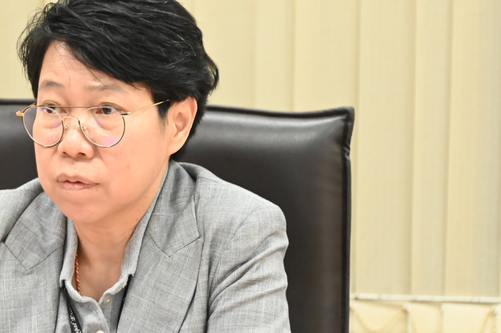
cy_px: 182
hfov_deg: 5.5
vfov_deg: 3.7
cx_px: 99
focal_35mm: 375
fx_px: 5215
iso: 7200
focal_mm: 200
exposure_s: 1/80
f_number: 5.6
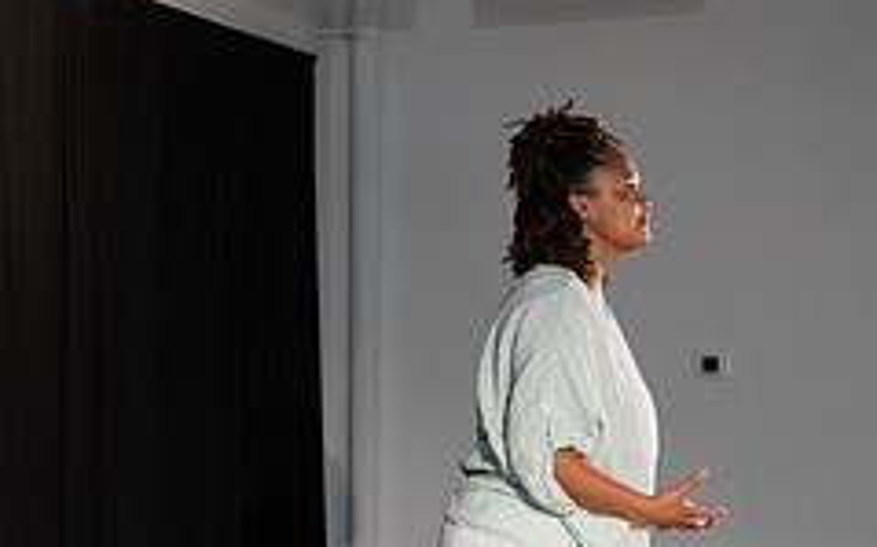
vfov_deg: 9.8
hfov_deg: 15.7
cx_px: 594
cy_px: 501
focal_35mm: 133
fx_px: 3177
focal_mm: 52
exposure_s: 1/400
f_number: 3.5
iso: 6400
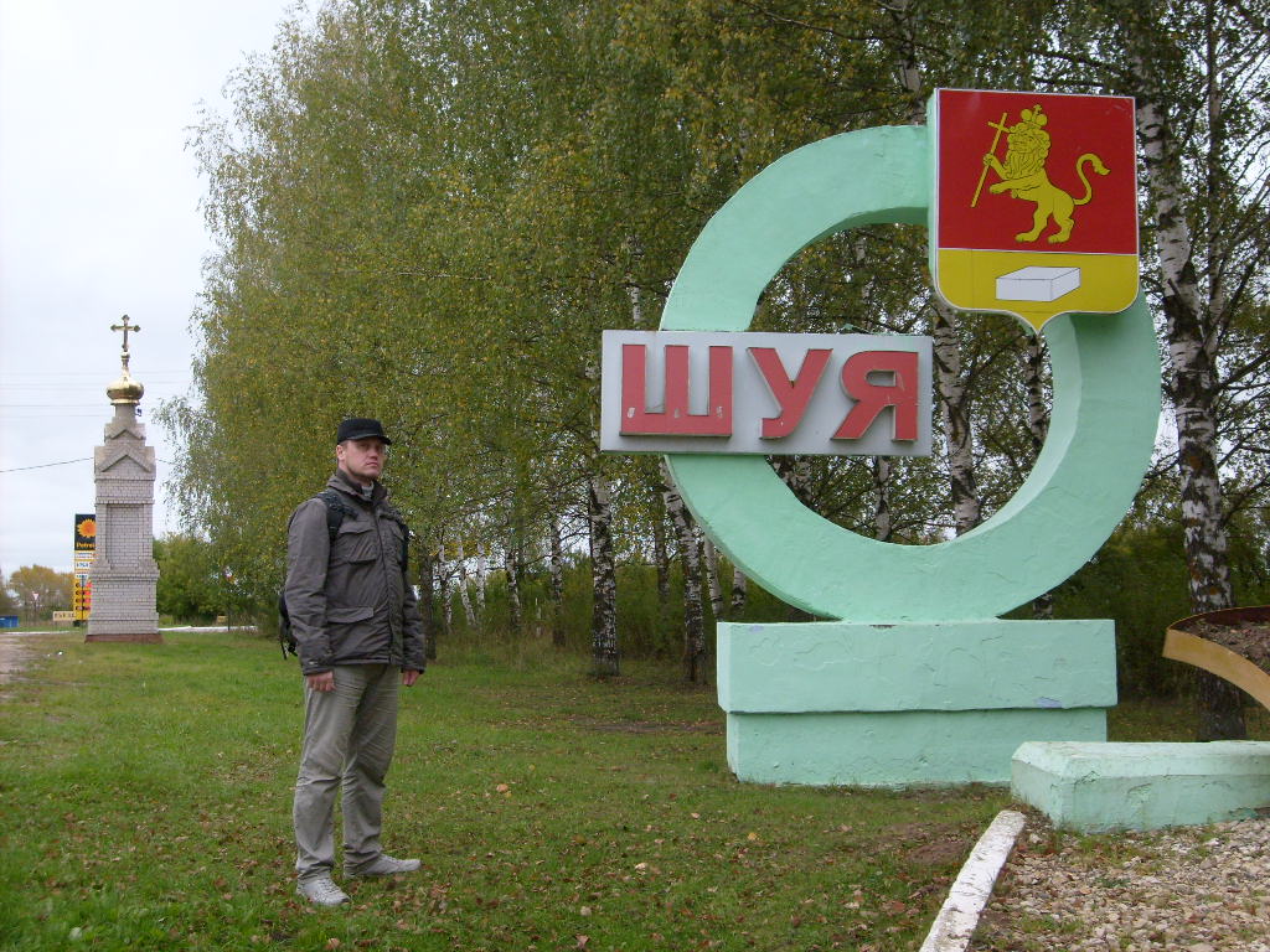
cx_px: 635
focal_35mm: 43
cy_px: 476
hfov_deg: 43.9
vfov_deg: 33.6
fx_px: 1578
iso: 80
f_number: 3
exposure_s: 1/350
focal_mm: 7.2
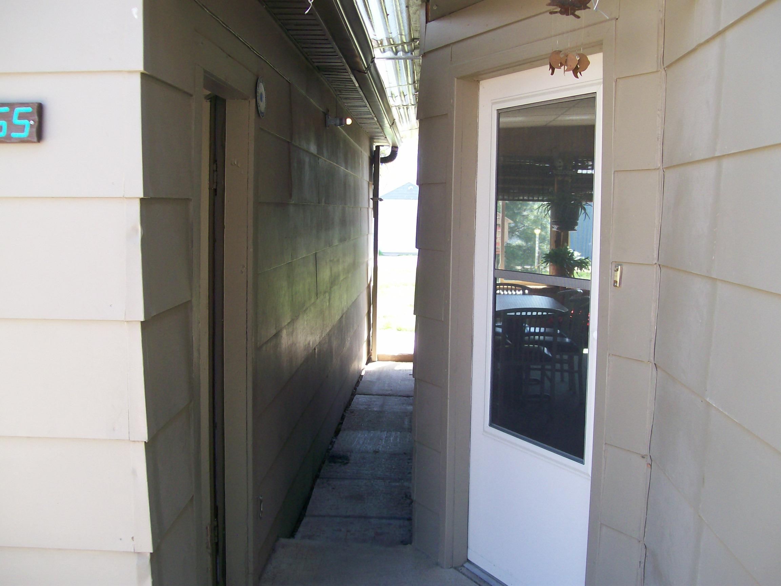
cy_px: 293
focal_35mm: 36
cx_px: 390
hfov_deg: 51.4
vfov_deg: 39.7
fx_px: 812
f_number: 2.7
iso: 80
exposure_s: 1/100
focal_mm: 6
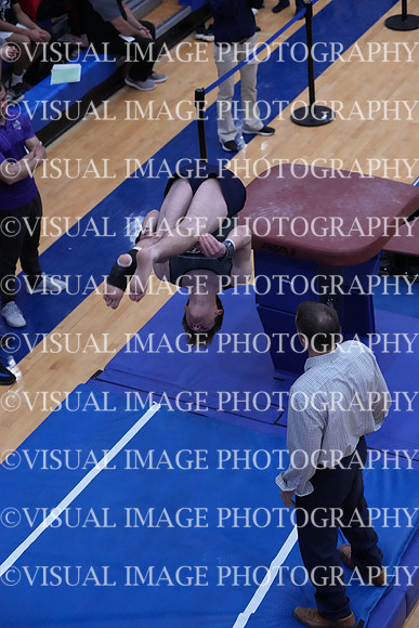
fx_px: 1413
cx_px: 210
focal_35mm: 81
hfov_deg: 16.9
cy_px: 314
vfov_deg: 25.1
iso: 10000
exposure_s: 1/1000
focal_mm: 81
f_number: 4
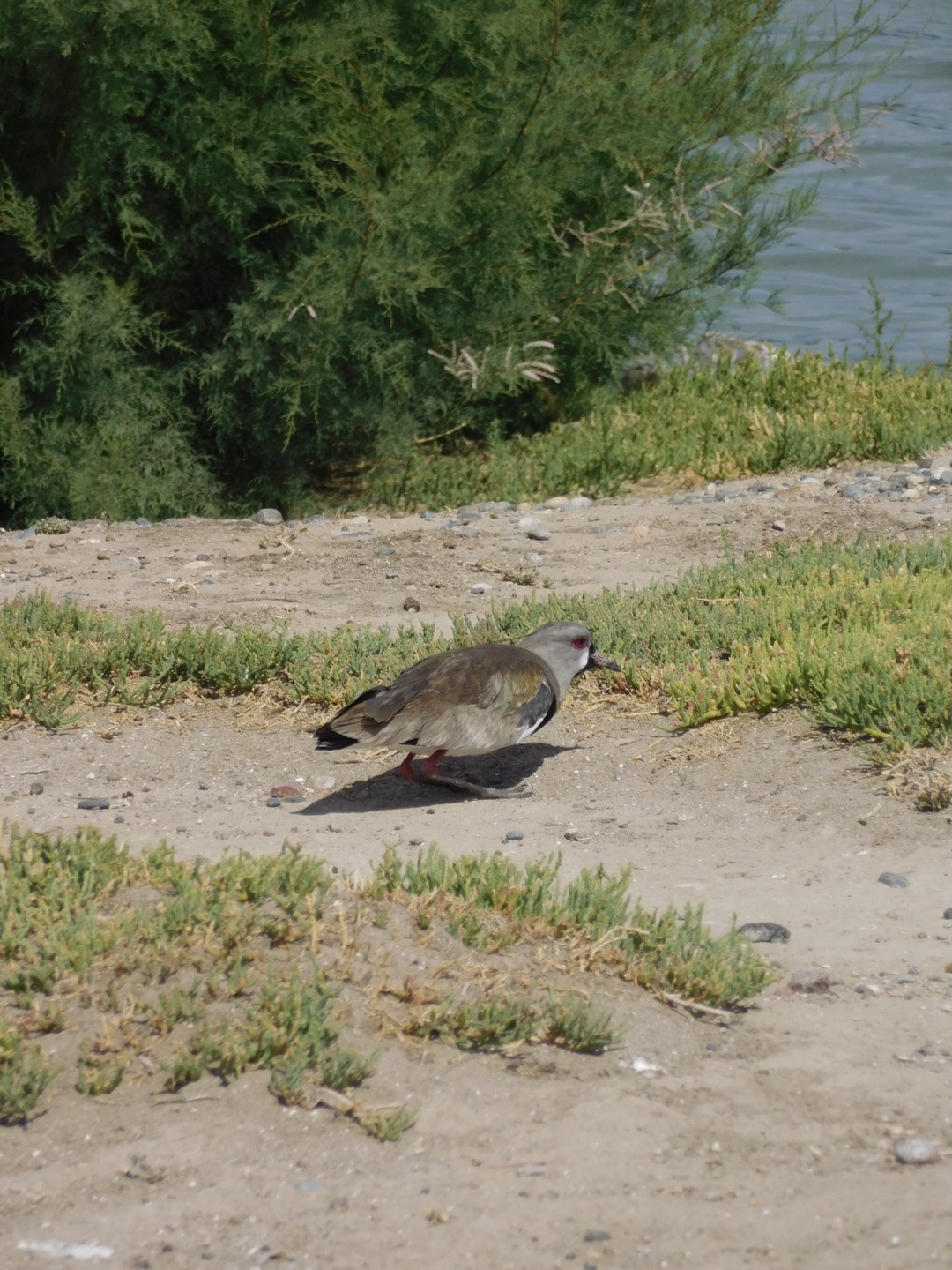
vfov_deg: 5.9
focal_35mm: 336
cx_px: 476
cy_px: 635
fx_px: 12321
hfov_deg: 4.4
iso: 125
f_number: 5.8
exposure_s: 1/1000
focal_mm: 59.7
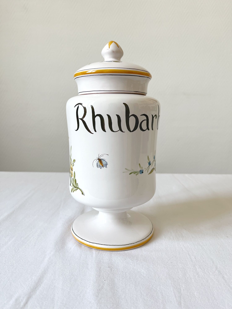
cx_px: 116
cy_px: 154
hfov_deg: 53.1
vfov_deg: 67.3
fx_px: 232
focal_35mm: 26
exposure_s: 1/121
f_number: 1.6
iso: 50
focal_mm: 5.1
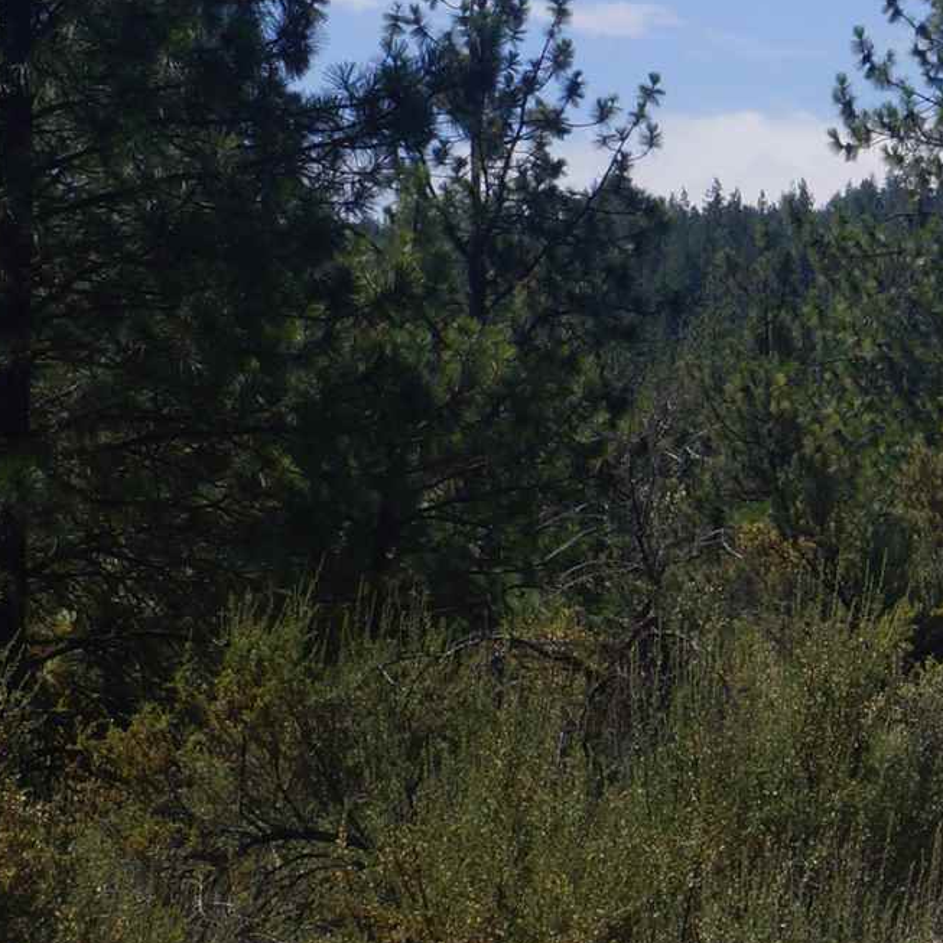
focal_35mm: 144
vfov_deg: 12.1
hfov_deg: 11.2
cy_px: 709
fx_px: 4438
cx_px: 1763
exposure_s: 1/125
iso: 100
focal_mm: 24
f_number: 16
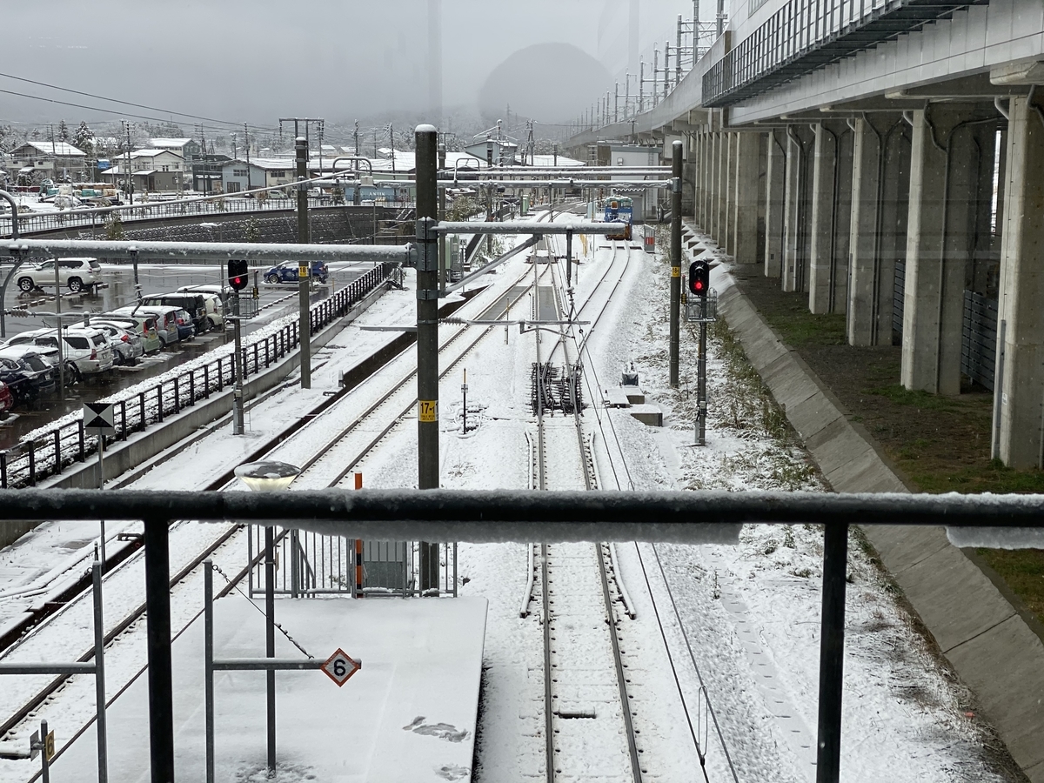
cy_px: 392
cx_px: 522
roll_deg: -0.1
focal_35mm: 52
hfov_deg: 36.8
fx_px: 1568
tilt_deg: -9.9
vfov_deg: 28.0
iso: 20
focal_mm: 6
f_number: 2
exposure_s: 1/369
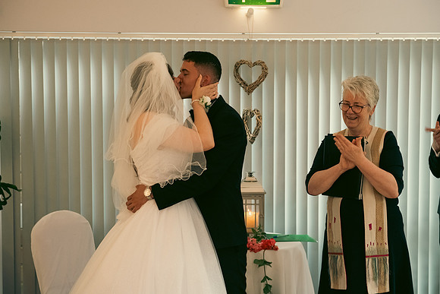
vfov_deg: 22.3
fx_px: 746
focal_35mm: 61
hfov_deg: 32.9
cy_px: 147
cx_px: 220
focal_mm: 58
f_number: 3.5
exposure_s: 1/160
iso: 1600
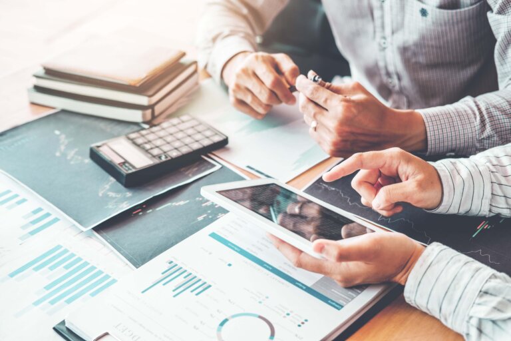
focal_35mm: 53
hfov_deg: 37.5
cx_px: 256
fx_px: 752
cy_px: 170
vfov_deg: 25.5
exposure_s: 1/125
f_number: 2.8
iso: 200
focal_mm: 35
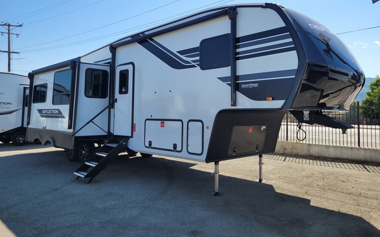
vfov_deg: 44.4
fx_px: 290
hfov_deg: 66.5
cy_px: 101
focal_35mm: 28
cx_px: 191
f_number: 1.8
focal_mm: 5.4
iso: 40
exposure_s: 1/1884
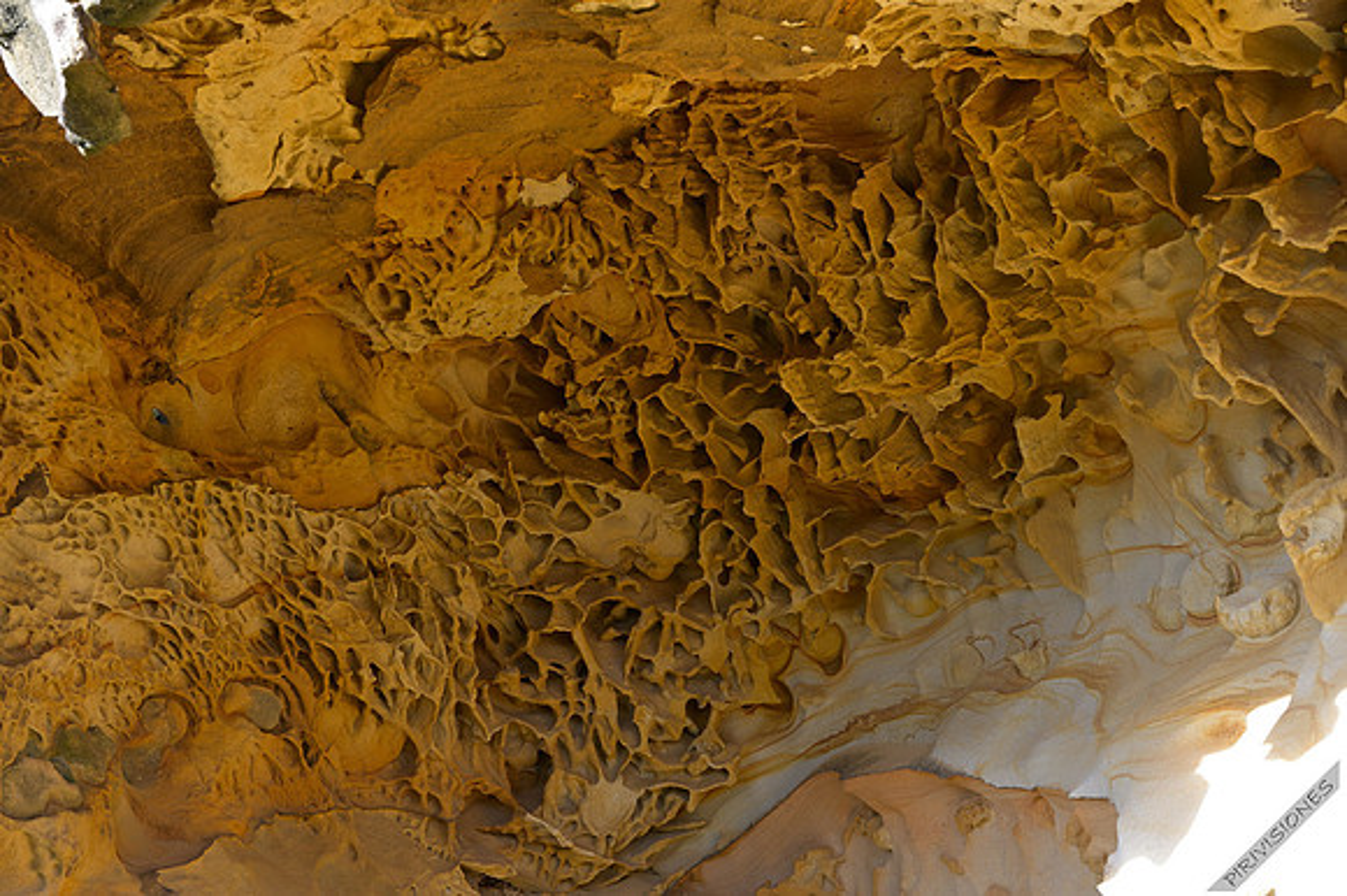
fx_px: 1533
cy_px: 448
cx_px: 674
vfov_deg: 32.6
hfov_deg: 47.4
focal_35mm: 41
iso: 100
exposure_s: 1/40
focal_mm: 41
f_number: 5
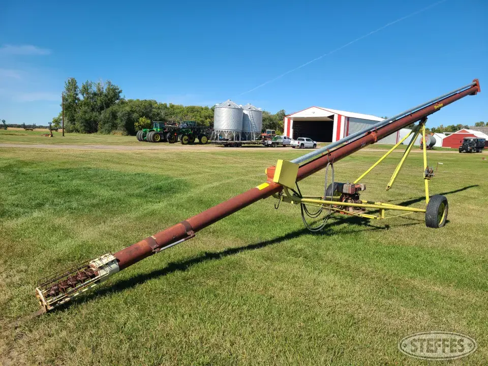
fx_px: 367
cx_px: 244
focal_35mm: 26
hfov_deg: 67.3
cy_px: 183
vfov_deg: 53.1
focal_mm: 5.4
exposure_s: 1/2450
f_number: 1.8
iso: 40
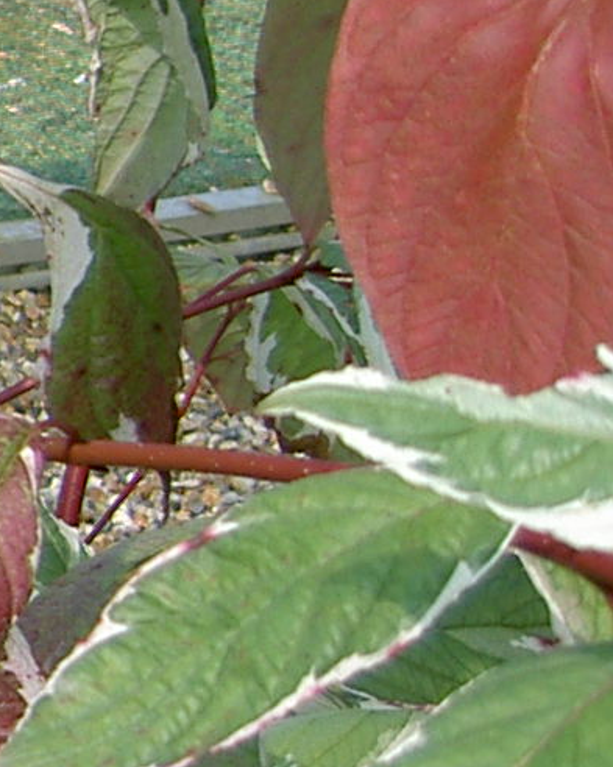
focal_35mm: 175
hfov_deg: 7.7
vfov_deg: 11.0
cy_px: 176
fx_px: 3972
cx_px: -1232
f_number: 2.8
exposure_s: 1/200
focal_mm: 5.6
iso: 50
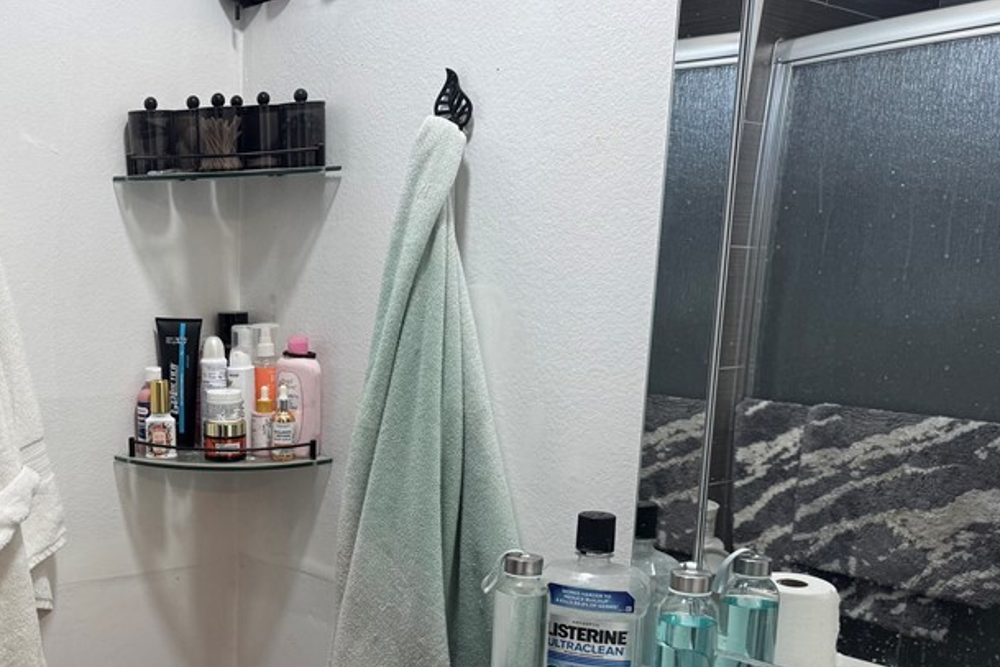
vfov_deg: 31.3
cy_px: 499
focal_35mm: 42
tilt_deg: -12.2
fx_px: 1167
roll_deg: -1.1
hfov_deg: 44.4
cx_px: 218
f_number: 1.78
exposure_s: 1/120
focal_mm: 6.76
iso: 100
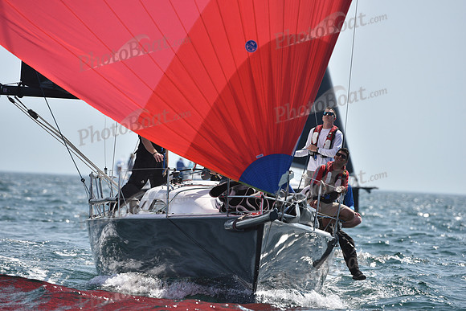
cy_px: 156
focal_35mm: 400
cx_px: 233
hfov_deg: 5.2
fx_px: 5179
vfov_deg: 3.4
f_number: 7.1
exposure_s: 1/1600
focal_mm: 400
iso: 320
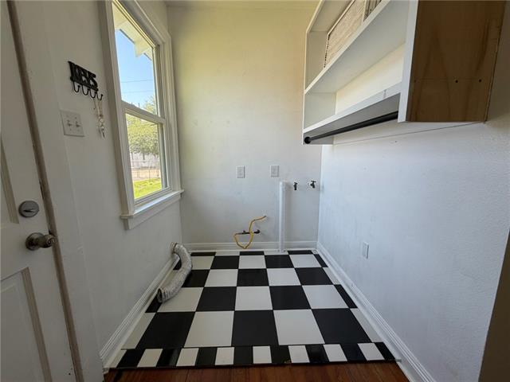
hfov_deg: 102.1
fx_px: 206
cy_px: 191
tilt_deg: -9.5
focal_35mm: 14
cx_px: 255
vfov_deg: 85.7
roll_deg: +0.7
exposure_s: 1/121
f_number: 2.2
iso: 80
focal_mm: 2.22
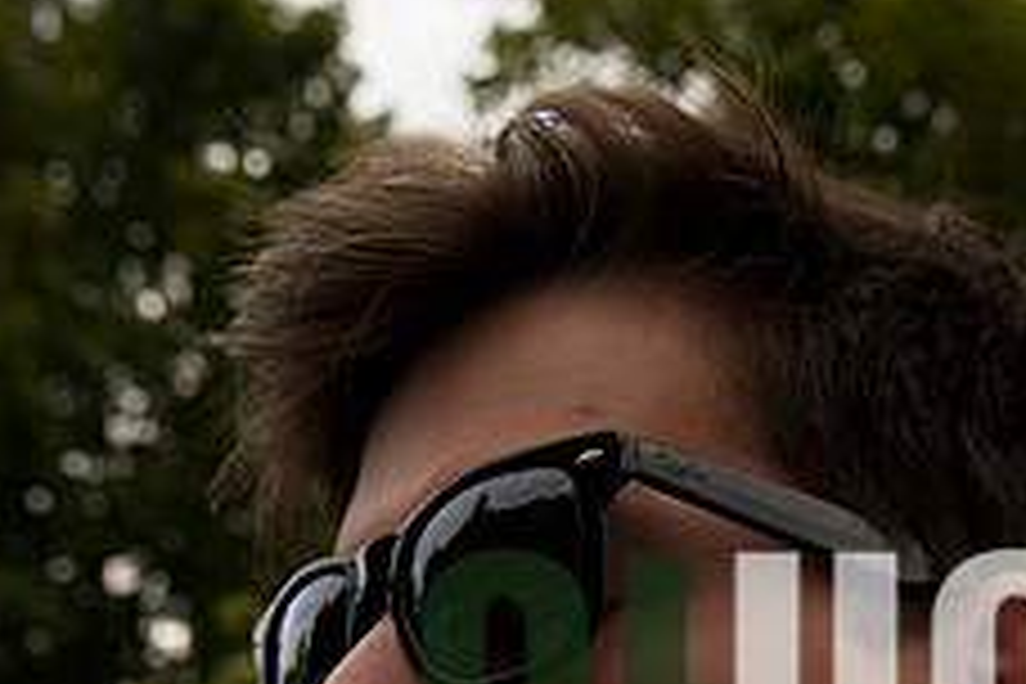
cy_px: 763
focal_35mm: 61
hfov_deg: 32.3
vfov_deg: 21.1
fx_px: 1738
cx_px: 760
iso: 640
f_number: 5
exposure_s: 1/1250
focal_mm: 24
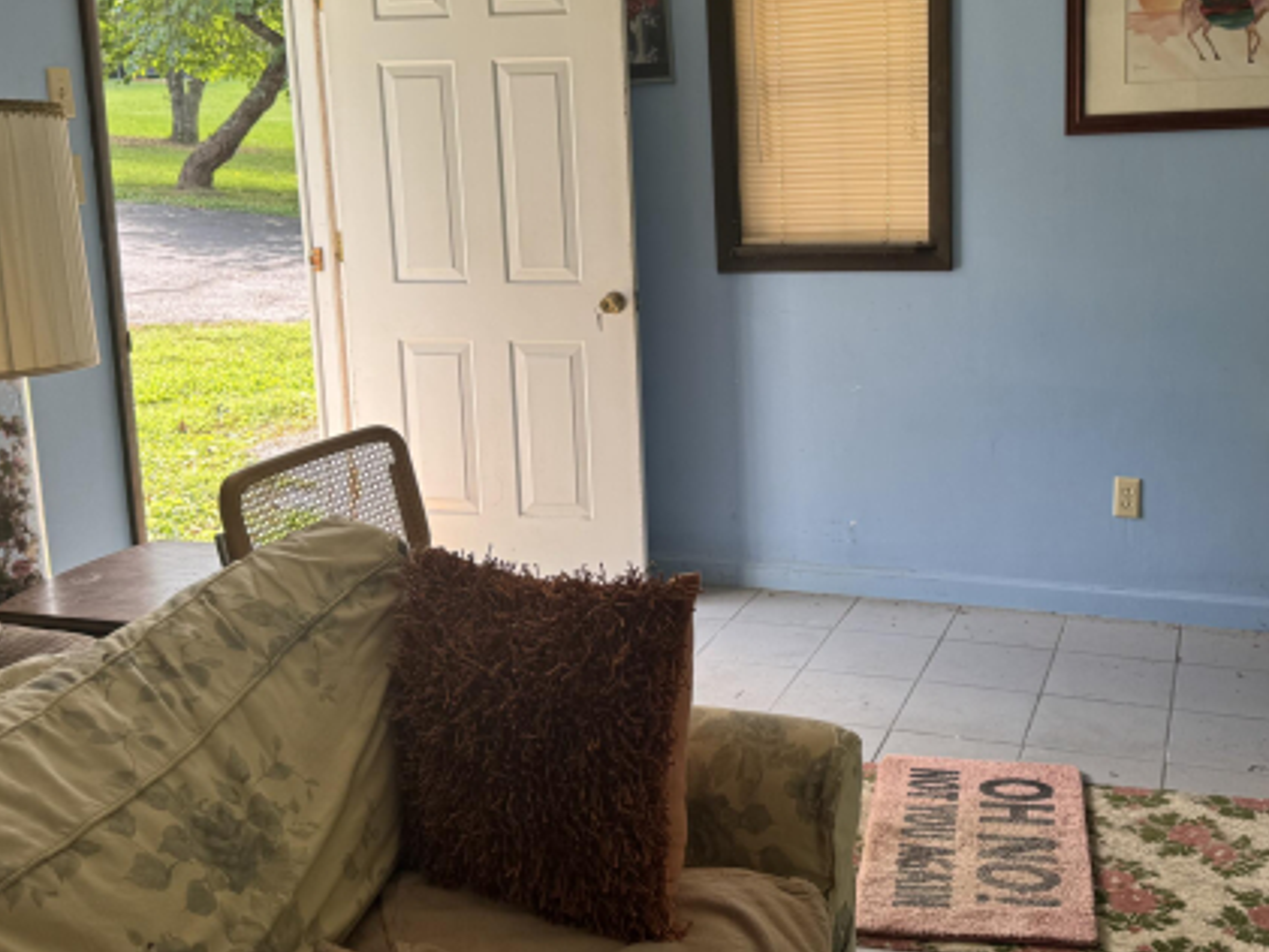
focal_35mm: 38
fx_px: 1393
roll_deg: +1.4
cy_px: 346
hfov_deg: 48.6
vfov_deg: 37.5
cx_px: 776
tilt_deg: -10.0
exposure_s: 1/171
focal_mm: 6.76
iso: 64
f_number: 1.78
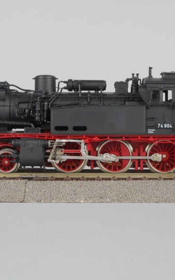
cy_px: 140
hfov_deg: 15.5
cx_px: 98
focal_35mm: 84
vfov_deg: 24.6
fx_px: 642
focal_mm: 10.5
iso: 160
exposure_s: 1/30
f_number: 5.1
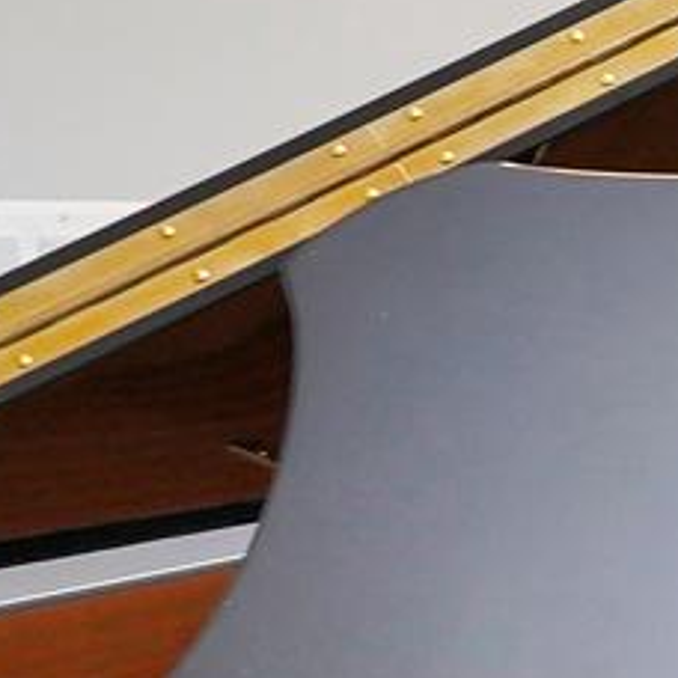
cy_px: 415
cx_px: 3006
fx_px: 2881
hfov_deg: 7.3
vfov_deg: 13.4
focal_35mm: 130
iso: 1600
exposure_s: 1/160
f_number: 4
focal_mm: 17
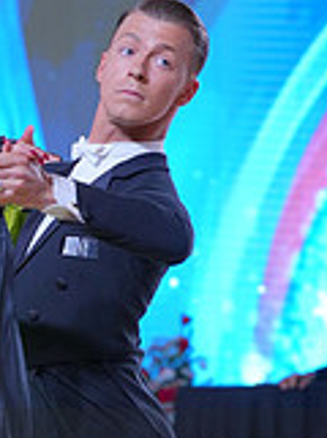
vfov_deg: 5.1
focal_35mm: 389
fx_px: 4919
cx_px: -26
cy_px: 501
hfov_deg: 3.8
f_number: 5.6
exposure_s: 1/400
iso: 1600
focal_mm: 112
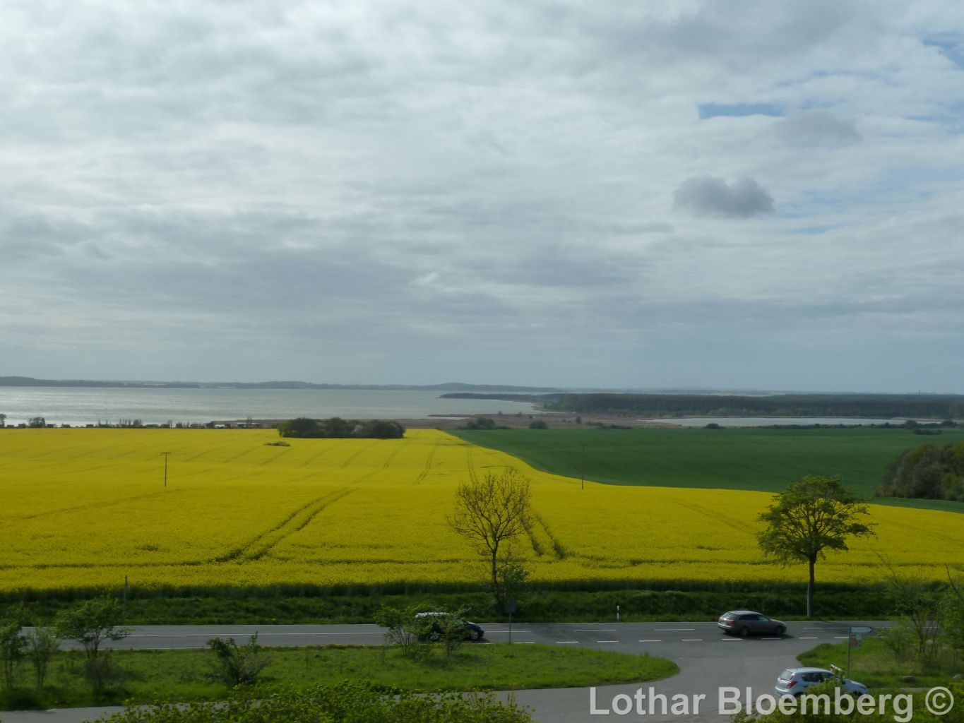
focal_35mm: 52
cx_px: 482
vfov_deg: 28.0
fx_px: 1448
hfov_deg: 36.8
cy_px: 362
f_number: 5.6
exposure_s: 1/800
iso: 125
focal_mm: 8.5
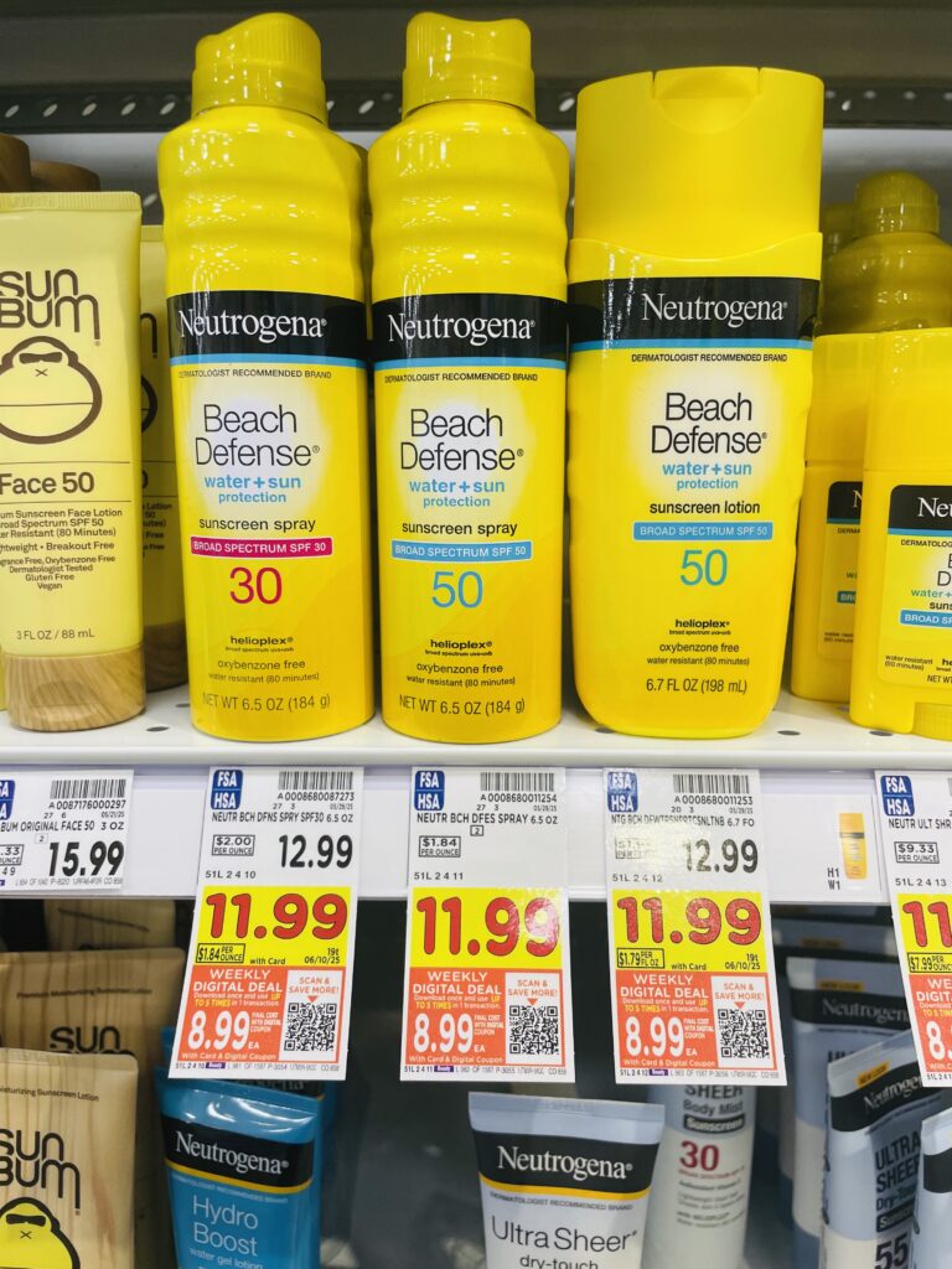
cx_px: 476
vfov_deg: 67.3
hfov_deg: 53.1
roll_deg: +0.6
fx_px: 953
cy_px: 634
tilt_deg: -13.2
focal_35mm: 26
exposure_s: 1/120
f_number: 1.6
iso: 80
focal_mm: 4.2
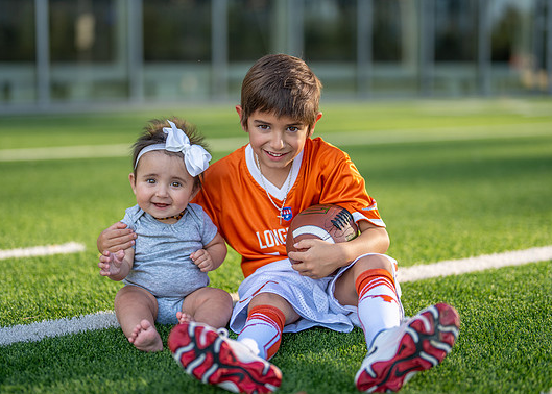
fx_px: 1066
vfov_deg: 21.0
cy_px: 174
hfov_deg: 29.0
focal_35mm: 68
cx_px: 266
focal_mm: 50
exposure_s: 1/2500
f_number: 1.2
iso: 100
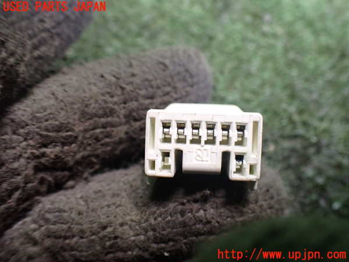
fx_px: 302
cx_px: 174
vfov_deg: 46.8
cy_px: 131
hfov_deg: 60.0
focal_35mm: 30
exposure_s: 1/50
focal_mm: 5.4
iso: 800
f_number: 2.3
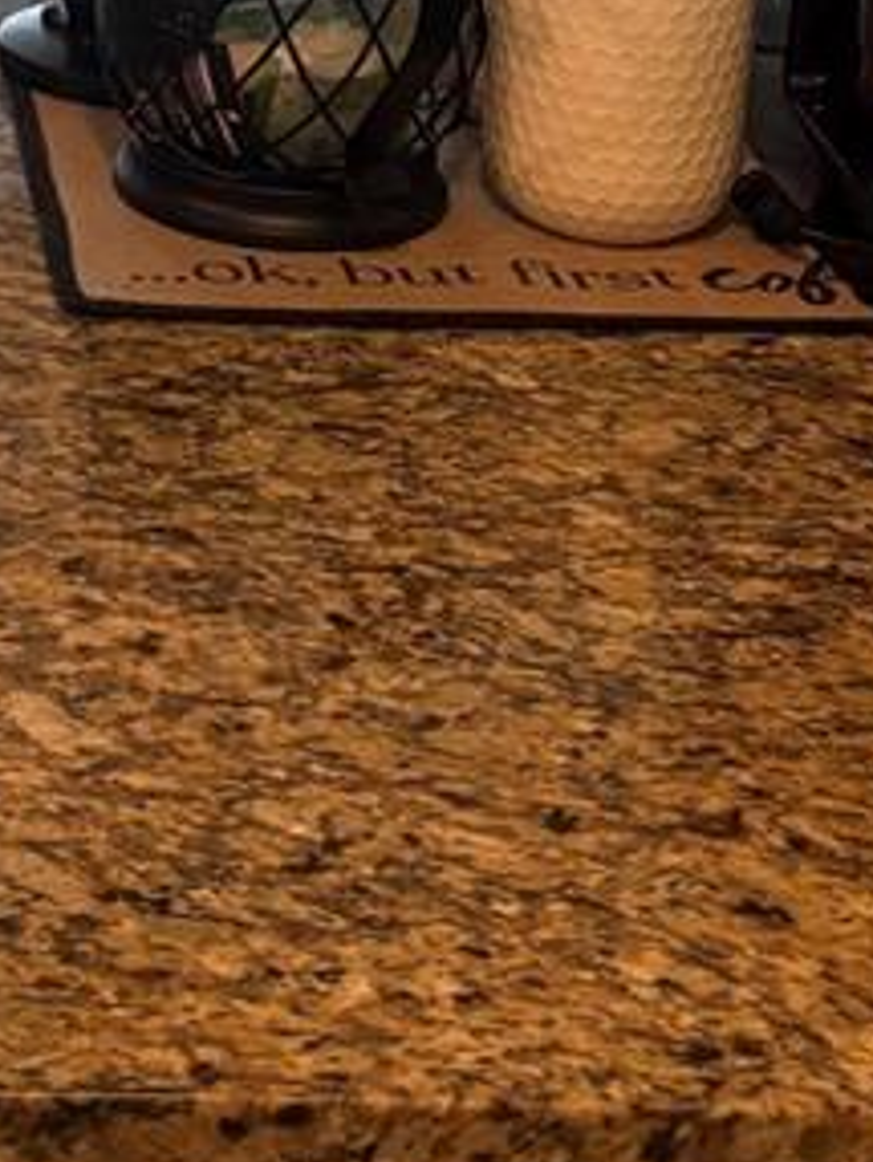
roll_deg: -1.8
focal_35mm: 109
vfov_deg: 16.9
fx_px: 3660
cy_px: -378
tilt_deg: -12.2
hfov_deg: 13.2
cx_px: -231
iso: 250
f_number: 1.6
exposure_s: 1/120
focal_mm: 5.96
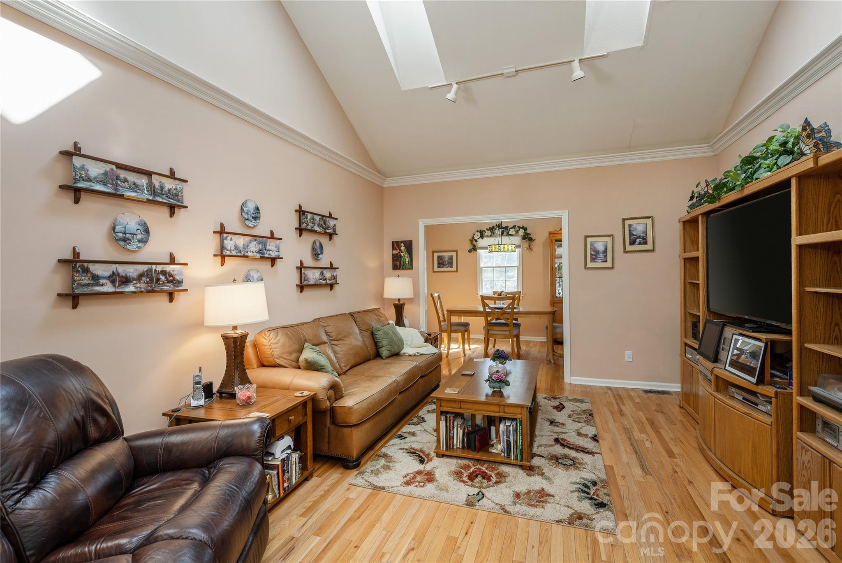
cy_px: 282
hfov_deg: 96.7
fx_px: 374
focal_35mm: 16
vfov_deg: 73.8
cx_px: 421
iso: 320
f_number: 7.1
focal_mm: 16
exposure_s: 1/60
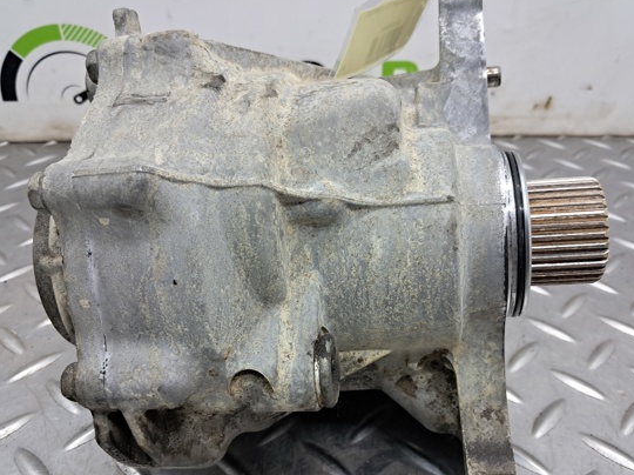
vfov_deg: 43.9
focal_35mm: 32
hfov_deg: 56.8
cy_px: 277
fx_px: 586
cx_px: 337
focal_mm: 4
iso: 125
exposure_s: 1/50
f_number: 1.8
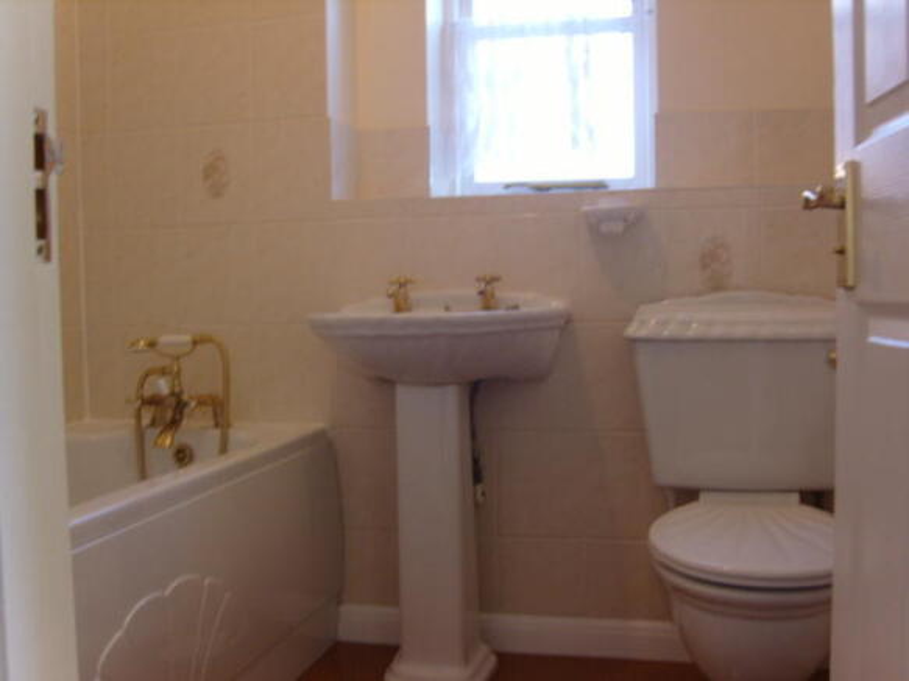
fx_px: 919
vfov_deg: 40.7
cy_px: 340
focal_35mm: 35
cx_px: 454
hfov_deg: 52.6
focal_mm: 7.4
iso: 91
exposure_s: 1/30
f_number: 2.8
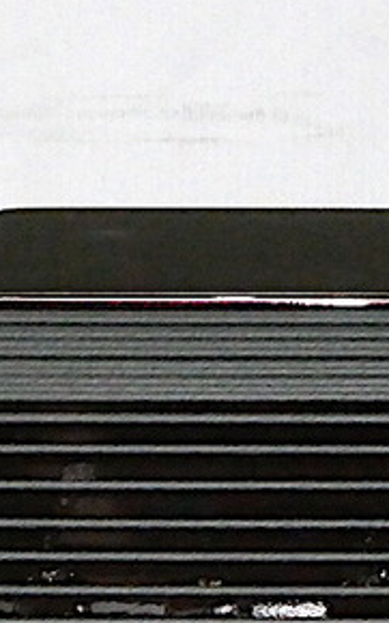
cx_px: 196
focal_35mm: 246
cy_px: 760
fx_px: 4177
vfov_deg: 8.4
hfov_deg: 5.3
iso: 1600
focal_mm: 12.5
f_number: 8
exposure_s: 1/20
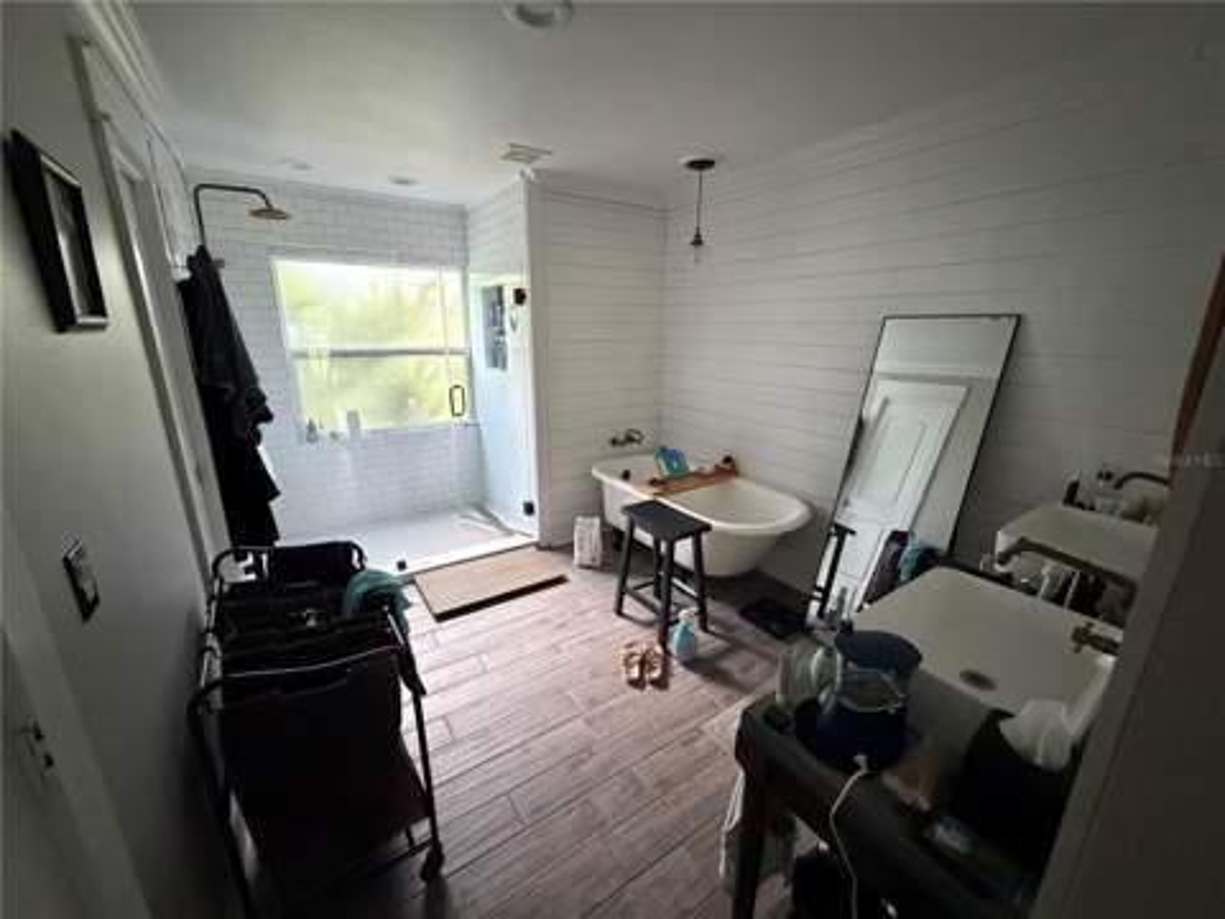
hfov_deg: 102.1
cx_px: 612
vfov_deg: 85.7
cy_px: 460
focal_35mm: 14
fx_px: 495
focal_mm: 2.22
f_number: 2.2
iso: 1000
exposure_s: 1/60
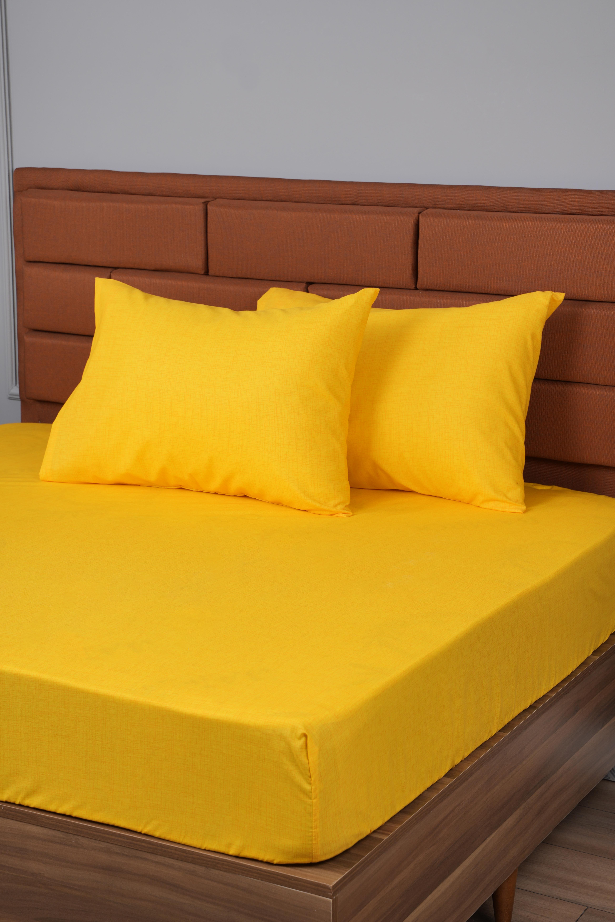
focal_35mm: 67
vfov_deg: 30.1
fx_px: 1717
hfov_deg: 20.3
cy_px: 461
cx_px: 308
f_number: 10
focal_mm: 67
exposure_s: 1/125
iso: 160
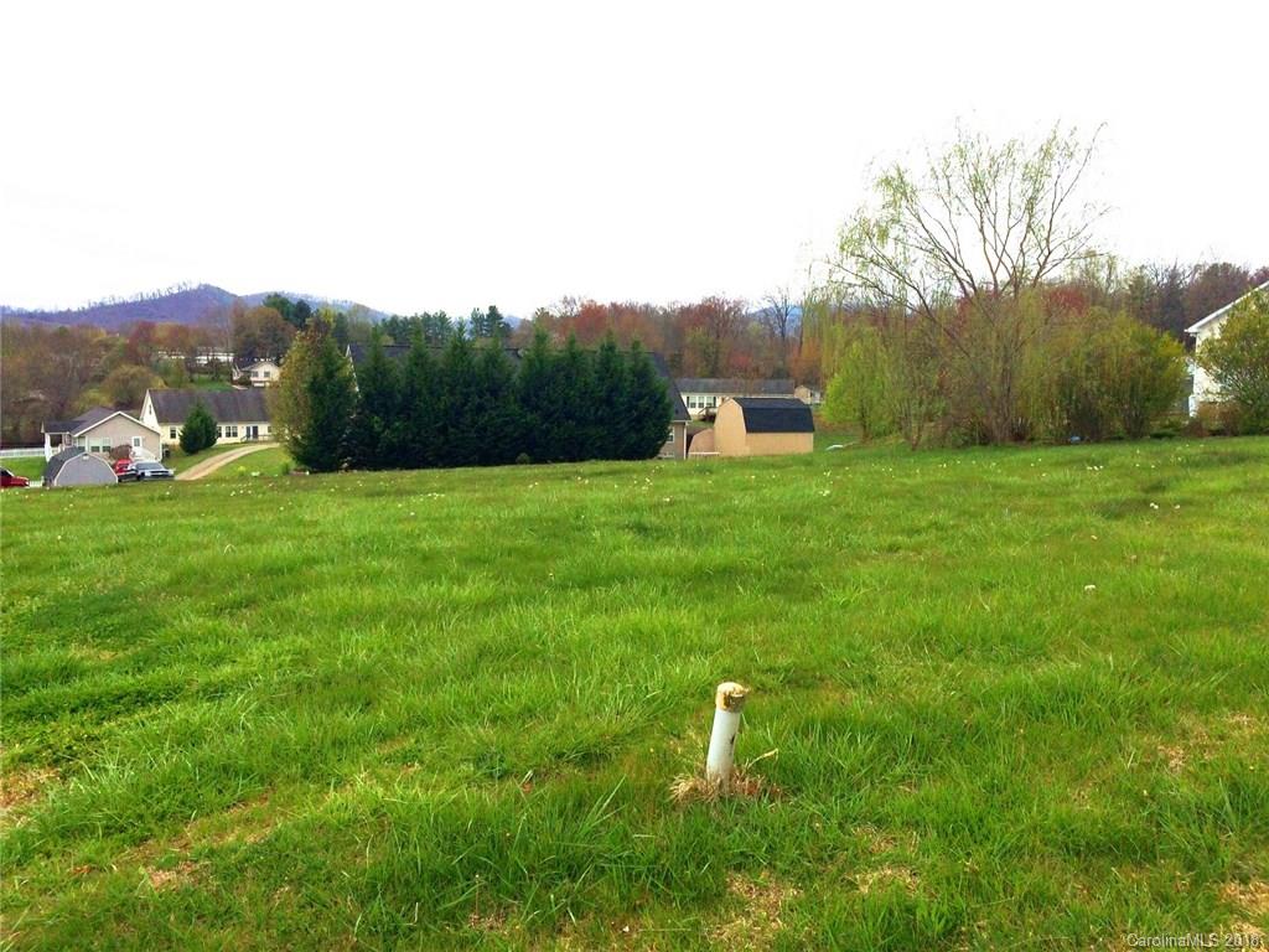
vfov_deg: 48.2
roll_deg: -2.0
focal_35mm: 29
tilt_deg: -4.0
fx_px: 1063
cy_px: 476
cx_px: 634
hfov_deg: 61.7
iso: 32
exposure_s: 1/1001
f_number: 2.2
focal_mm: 4.15
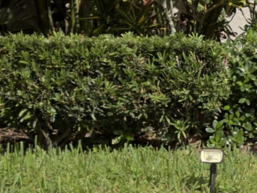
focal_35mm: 142
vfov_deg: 9.4
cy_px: -251
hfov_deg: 12.8
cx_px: 441
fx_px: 1054
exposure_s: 1/4386
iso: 64
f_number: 1.78
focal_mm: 6.76
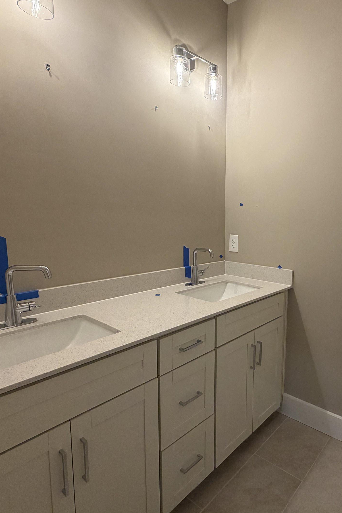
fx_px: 299
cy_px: 250
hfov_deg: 55.8
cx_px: 268
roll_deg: -0.7
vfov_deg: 81.2
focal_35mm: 21
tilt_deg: -5.9
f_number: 2.2
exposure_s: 1/120
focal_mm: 2.22
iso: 200
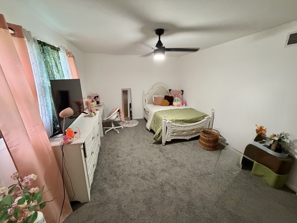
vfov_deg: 85.7
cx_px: 148
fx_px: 120
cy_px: 112
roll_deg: +0.4
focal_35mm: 14
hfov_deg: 102.1
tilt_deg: -16.4
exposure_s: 1/59
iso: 500
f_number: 2.2
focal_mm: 2.22
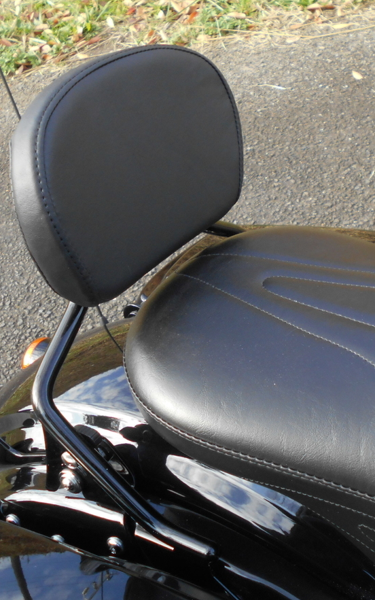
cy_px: 305
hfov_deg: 26.2
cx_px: 254
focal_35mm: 49
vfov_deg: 41.0
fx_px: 801
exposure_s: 1/250
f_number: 3.6
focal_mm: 5.8
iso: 160
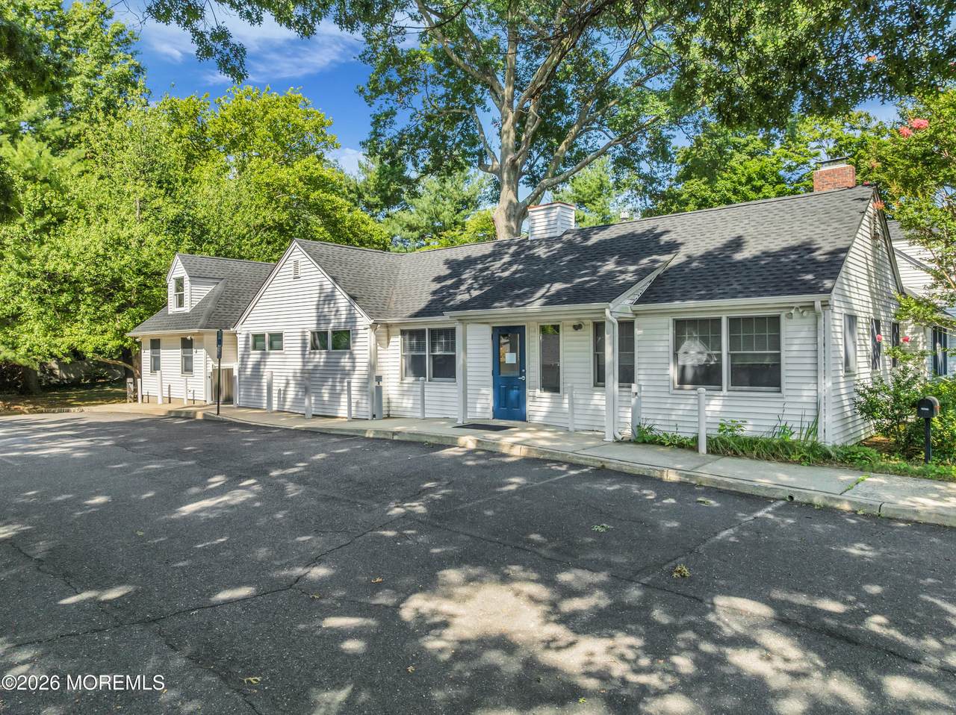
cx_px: 478
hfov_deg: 71.6
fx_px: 662
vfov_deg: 56.8
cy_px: 358
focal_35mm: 24
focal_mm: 12.29
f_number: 2.8
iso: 420
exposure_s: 1/1600
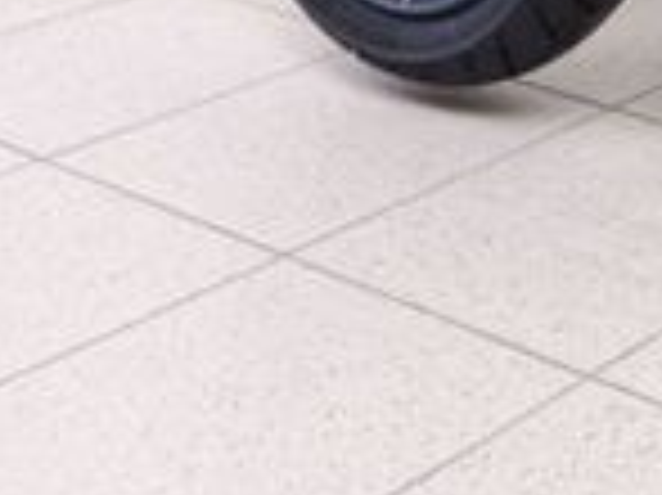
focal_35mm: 100
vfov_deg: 12.7
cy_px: -540
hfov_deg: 17.0
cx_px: 1103
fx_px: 1911
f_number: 1.8
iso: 160
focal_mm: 5.4
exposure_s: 1/45
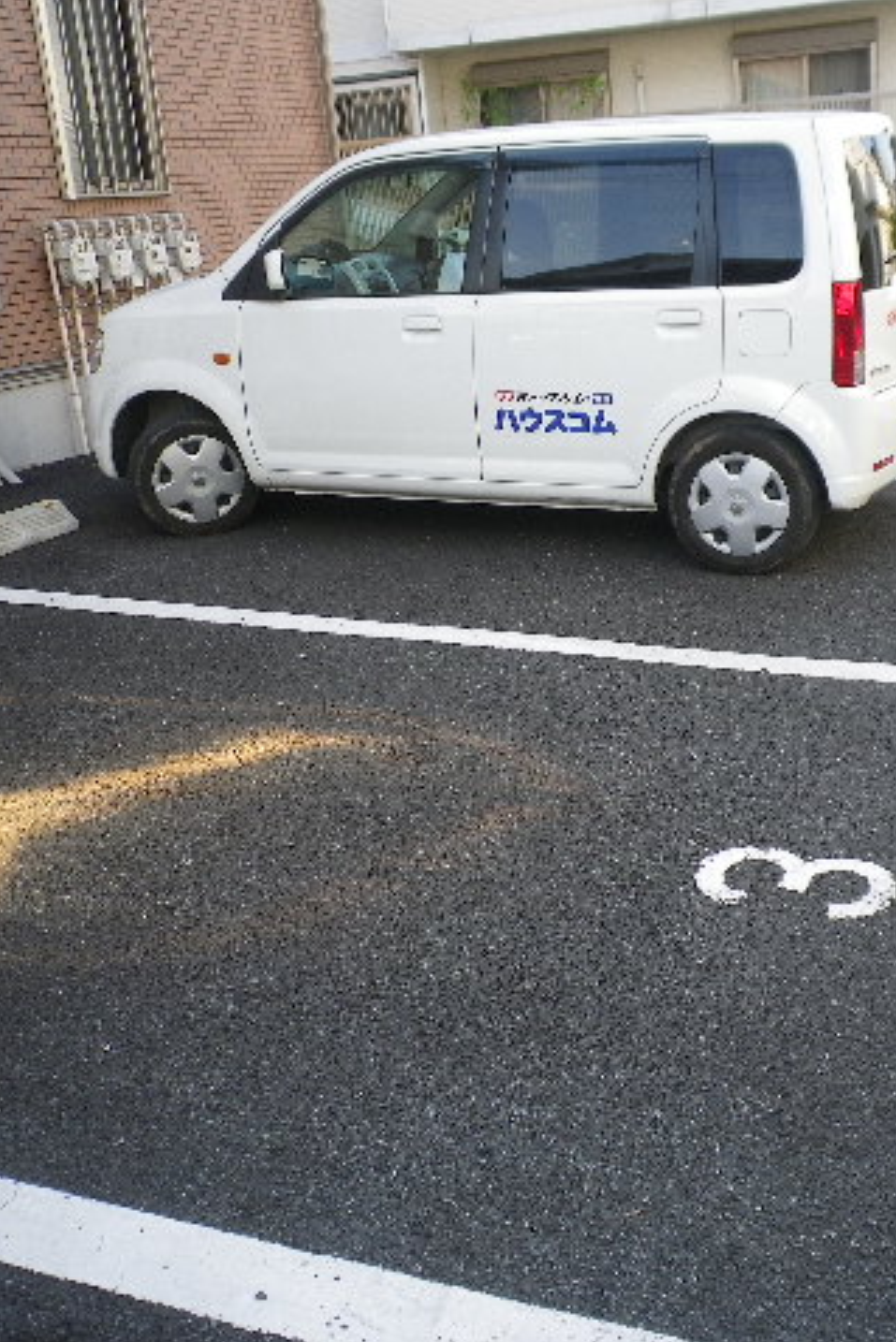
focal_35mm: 39
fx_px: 1455
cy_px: 671
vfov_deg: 49.5
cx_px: 604
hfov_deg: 33.9
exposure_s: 1/100
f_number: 3.5
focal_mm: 5.05
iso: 80
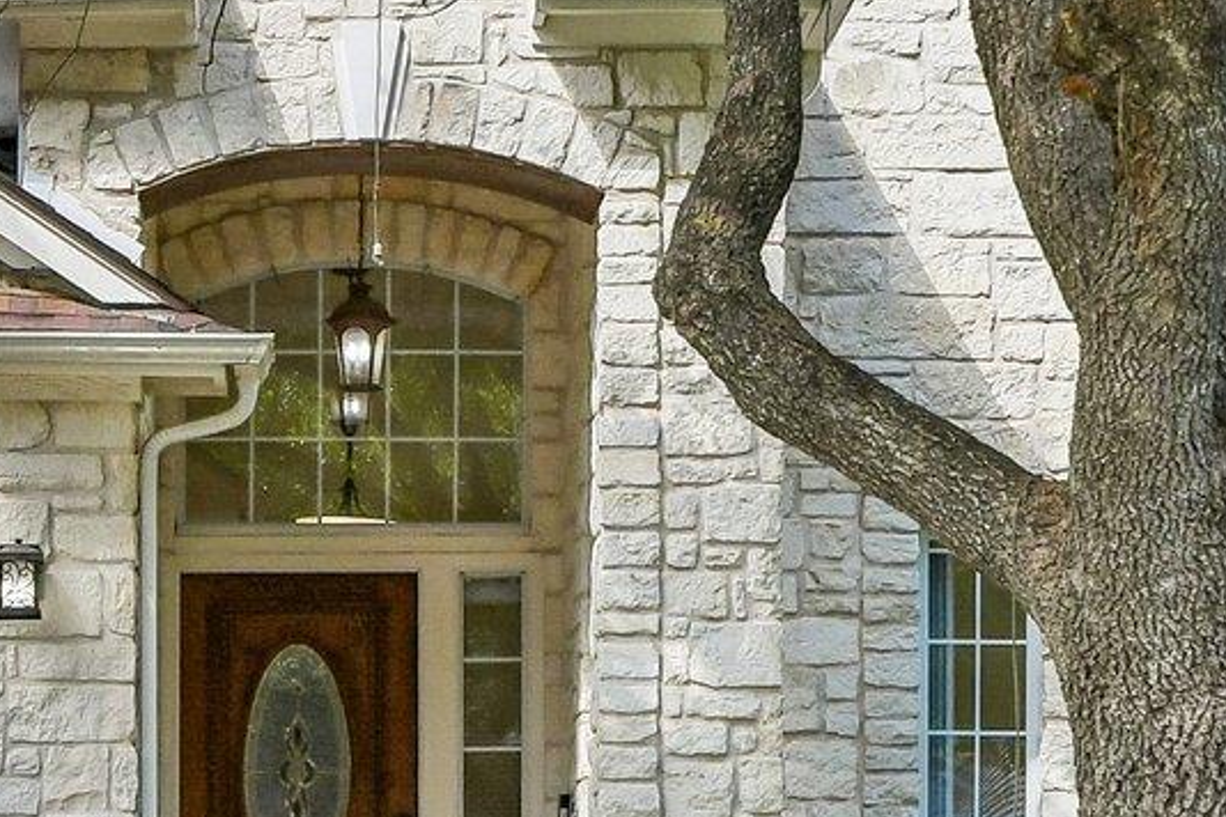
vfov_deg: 9.9
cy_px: 453
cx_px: 207
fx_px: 4699
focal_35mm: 138
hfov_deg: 14.8
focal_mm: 24
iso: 400
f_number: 8
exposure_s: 1/800
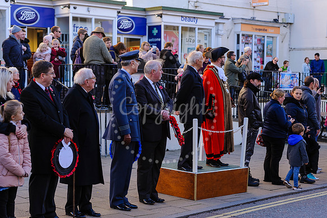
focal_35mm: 70
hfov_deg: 28.9
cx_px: 164
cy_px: 109
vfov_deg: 19.4
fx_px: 635
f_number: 4.5
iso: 800
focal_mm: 70
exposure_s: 1/640
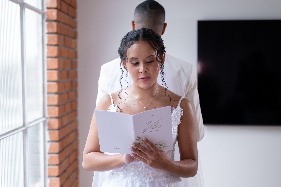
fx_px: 420
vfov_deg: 25.1
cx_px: 138
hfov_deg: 37.0
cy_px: 93
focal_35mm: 54
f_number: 1.4
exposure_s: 1/1250
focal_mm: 35
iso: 640
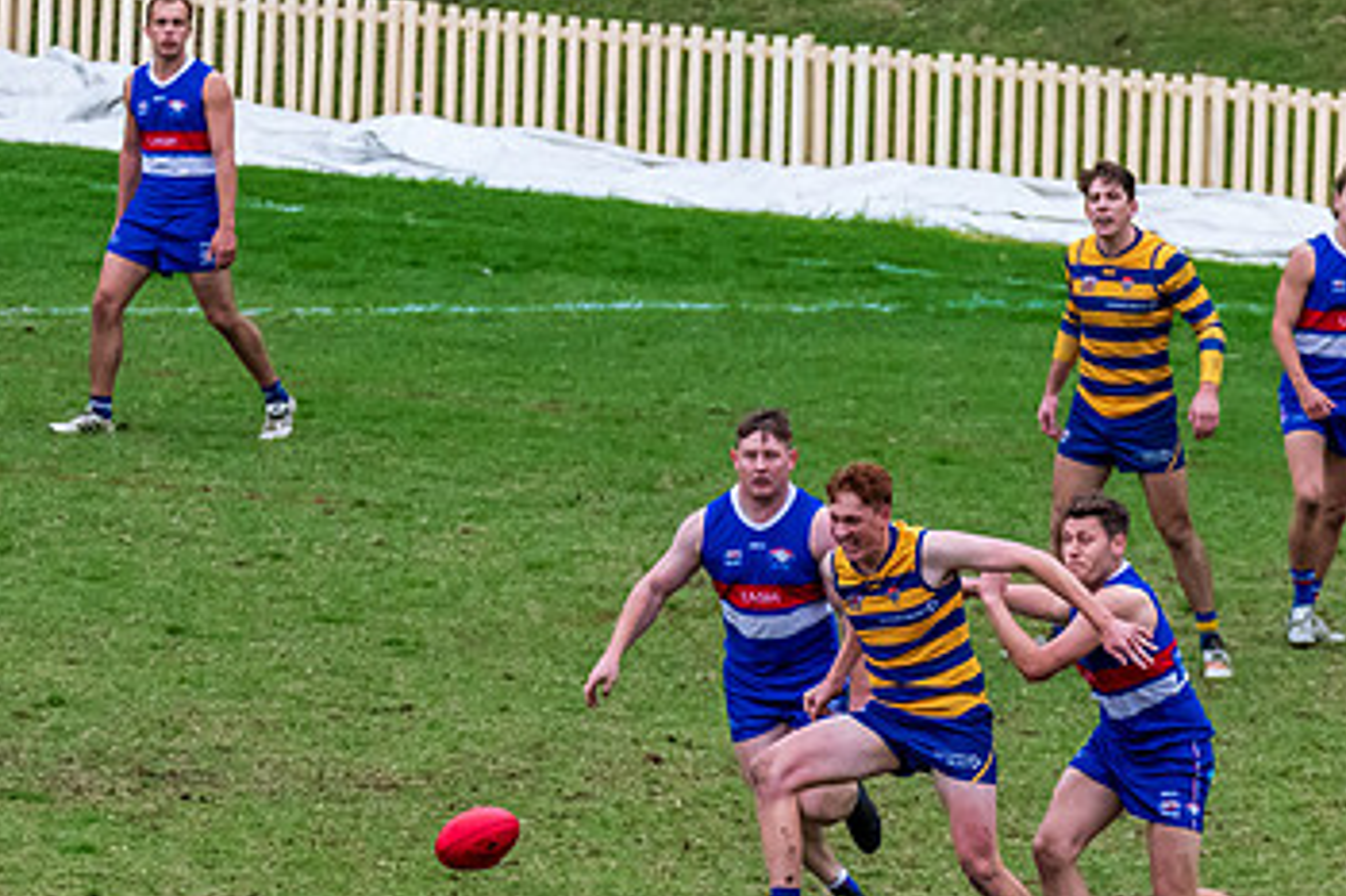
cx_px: 1072
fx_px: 25785
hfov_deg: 3.0
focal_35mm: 690
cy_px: 704
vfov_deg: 2.0
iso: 2200
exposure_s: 1/1000
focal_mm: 280
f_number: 5.6
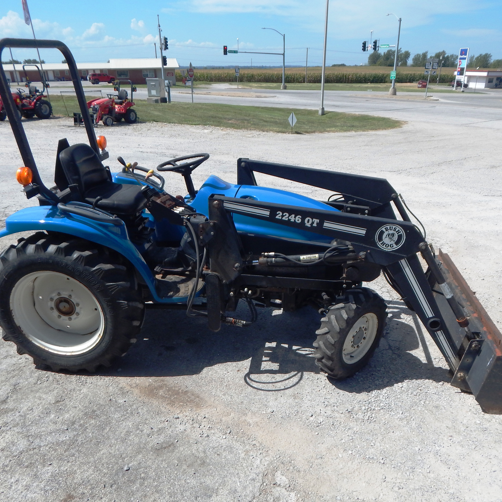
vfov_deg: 60.9
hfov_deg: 60.9
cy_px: 251
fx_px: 427
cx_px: 264
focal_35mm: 26
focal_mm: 4
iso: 125
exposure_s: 1/500
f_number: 6
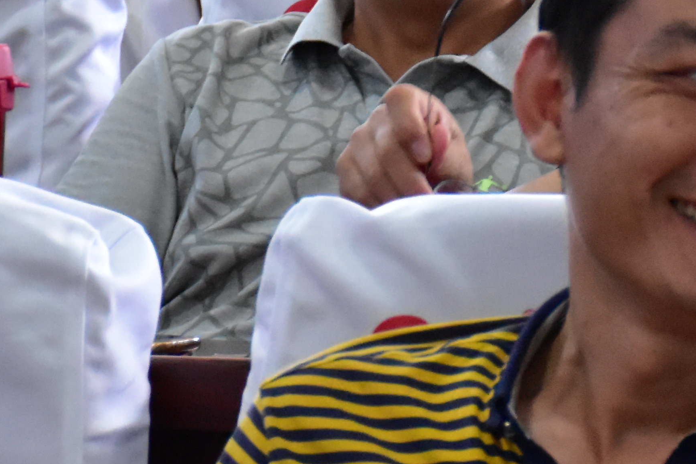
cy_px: -50
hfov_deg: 6.4
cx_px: 698
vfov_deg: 4.2
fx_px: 6244
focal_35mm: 323
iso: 5000
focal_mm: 62
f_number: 5
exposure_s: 1/100
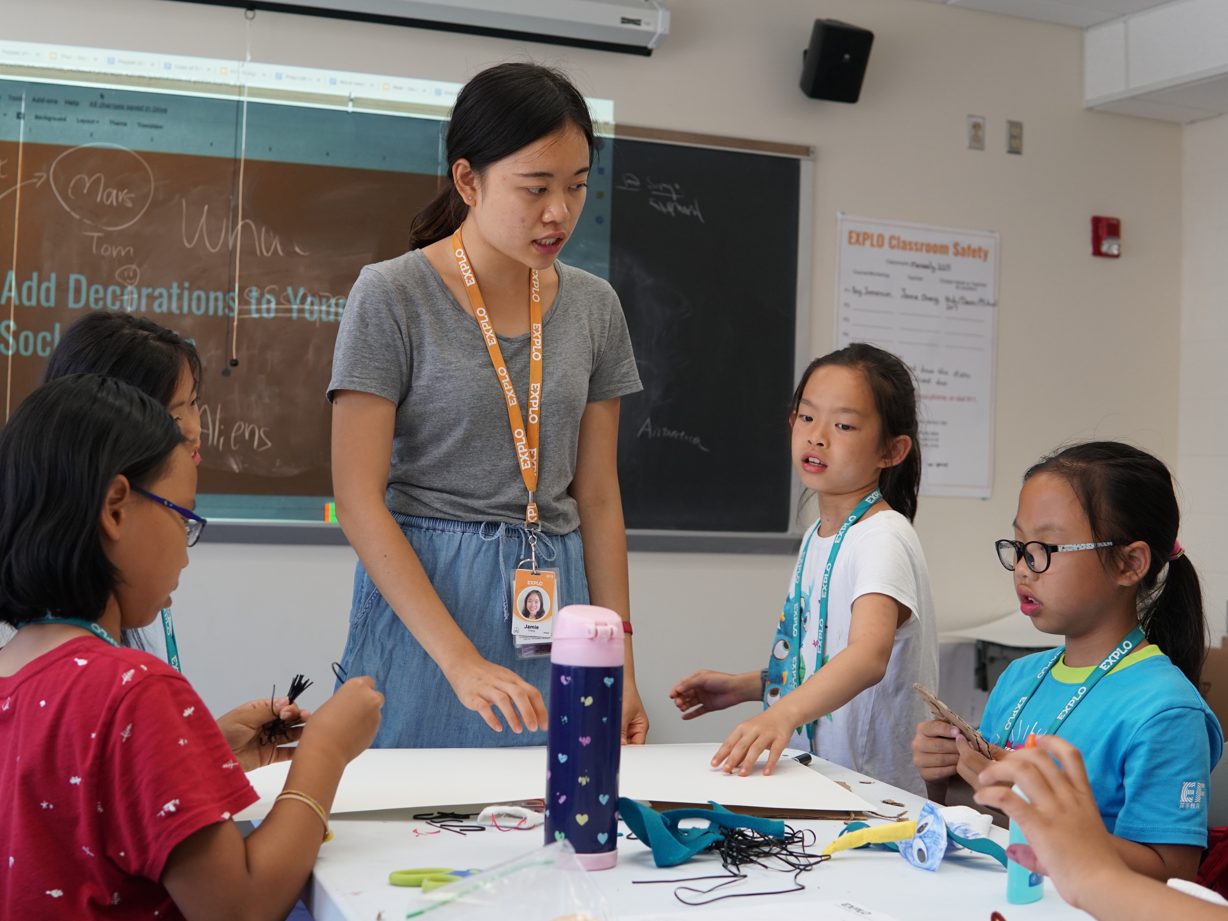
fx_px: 1738
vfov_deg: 29.7
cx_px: 571
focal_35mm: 49
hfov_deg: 38.9
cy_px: 459
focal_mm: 30
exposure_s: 1/160
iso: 500
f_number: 4
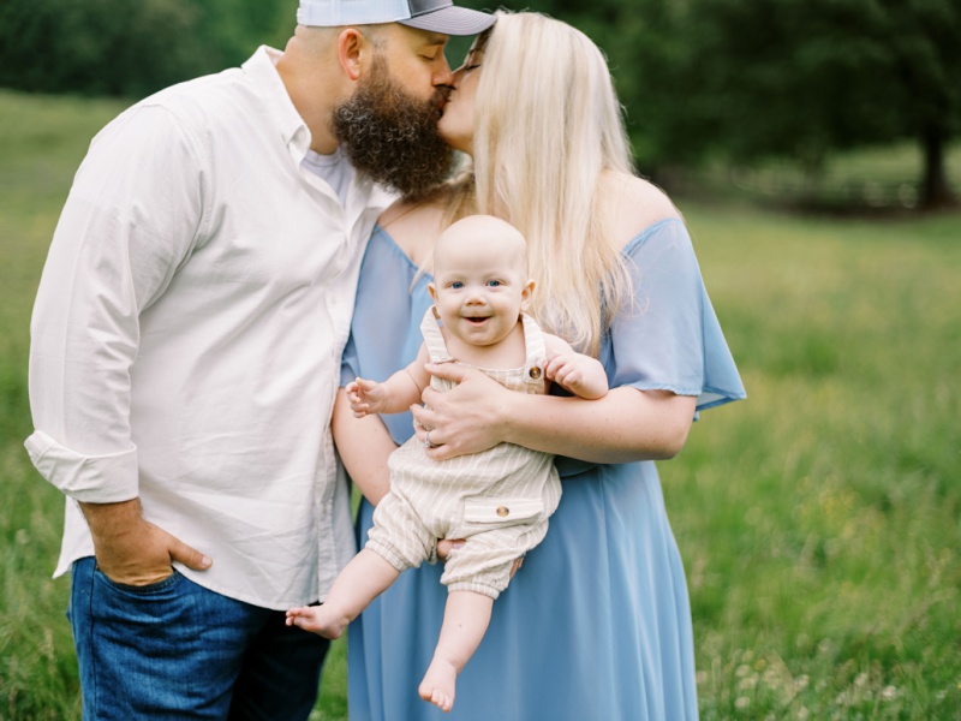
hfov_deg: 30.7
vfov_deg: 23.3
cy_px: 360
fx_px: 1749
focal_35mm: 63
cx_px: 480
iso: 250
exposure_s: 1/400
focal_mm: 80
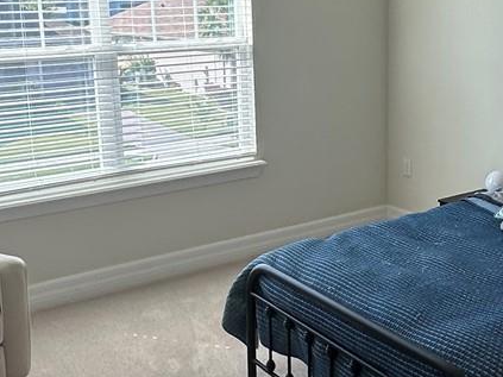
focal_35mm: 53
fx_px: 770
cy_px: 131
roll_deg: +0.6
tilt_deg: -9.0
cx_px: 341
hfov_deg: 35.8
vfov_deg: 27.4
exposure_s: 1/194
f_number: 2.2
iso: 40
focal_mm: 2.22
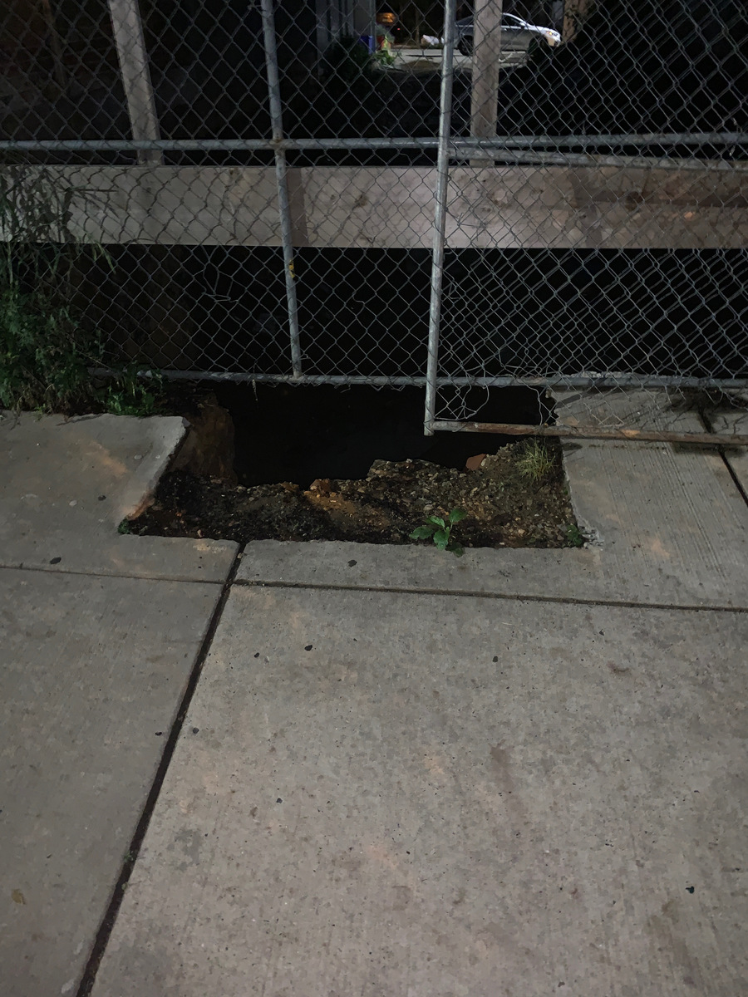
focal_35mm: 26
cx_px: 374
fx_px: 749
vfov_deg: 67.3
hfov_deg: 53.1
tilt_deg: -32.2
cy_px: 498
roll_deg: +1.2
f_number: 1.8
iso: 400
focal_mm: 4.25
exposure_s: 1/4
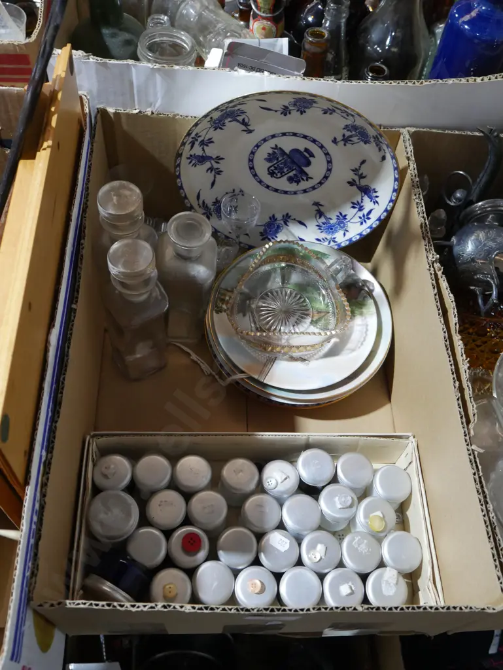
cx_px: 252
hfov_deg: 41.8
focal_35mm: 34
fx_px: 658
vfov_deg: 53.9
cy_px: 335
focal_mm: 17
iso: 1600
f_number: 5
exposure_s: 1/60
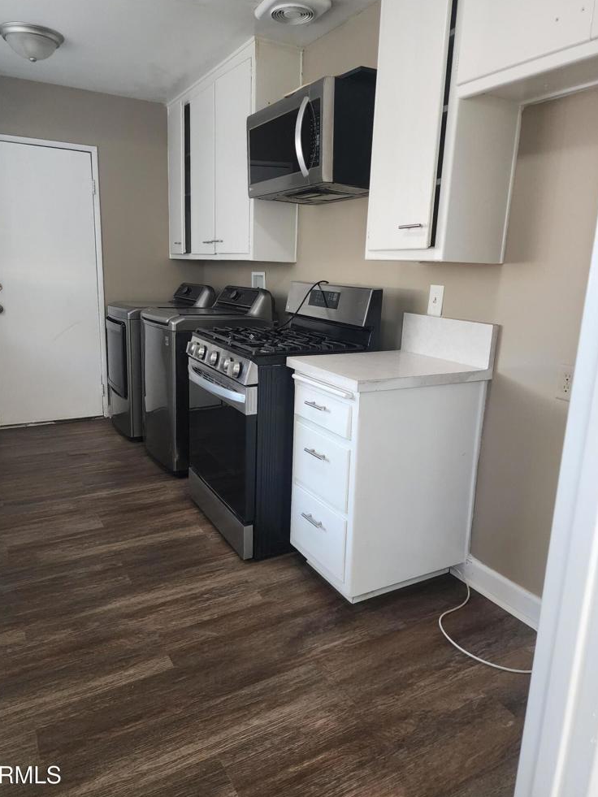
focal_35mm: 24
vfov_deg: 71.6
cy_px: 397
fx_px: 553
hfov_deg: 56.8
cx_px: 290
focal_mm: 6.4
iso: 1000
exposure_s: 1/120
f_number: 1.8
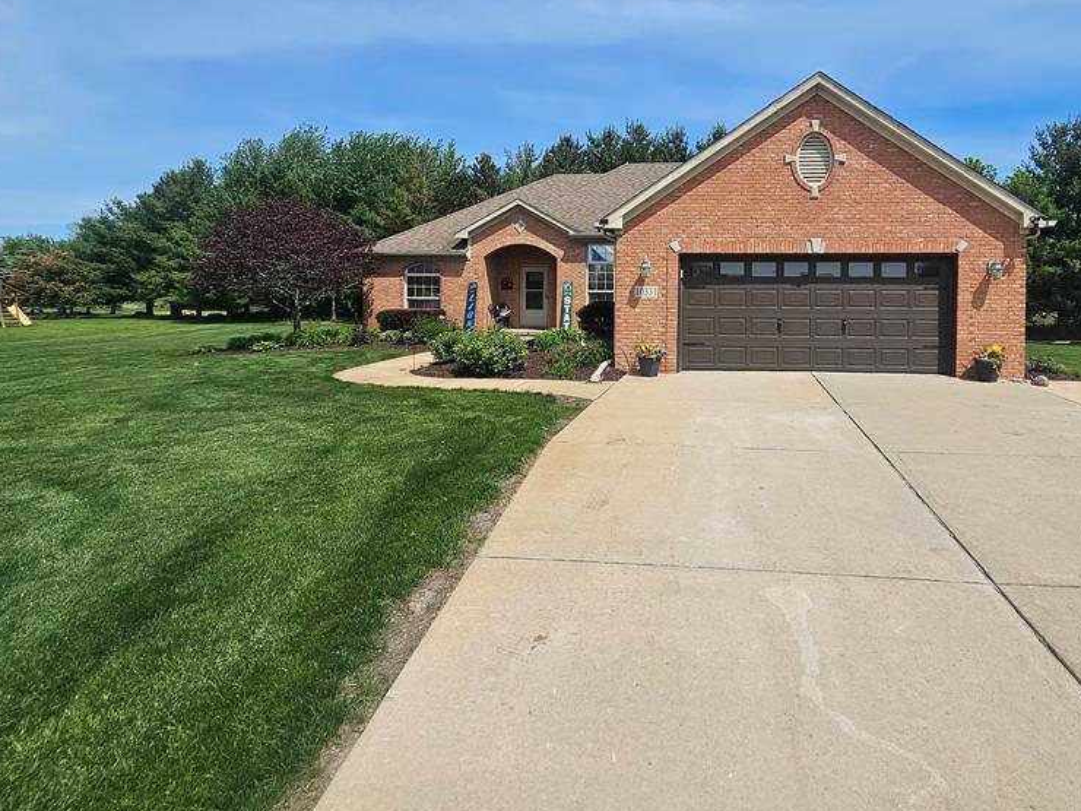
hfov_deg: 86.2
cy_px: 304
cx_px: 668
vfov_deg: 70.4
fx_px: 562
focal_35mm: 18
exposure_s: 1/4373
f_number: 2.2
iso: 50
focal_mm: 2.2
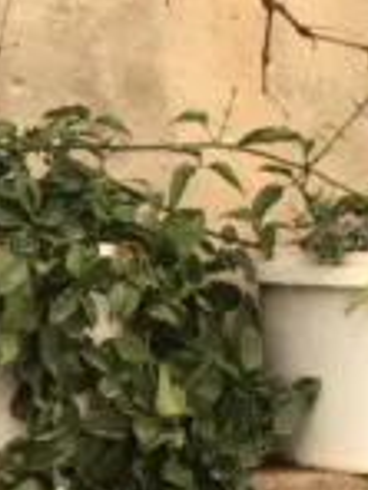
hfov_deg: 9.6
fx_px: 2183
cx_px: 99
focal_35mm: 154
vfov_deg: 12.5
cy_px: 603
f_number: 2.8
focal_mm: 6.6
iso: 20
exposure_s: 1/157
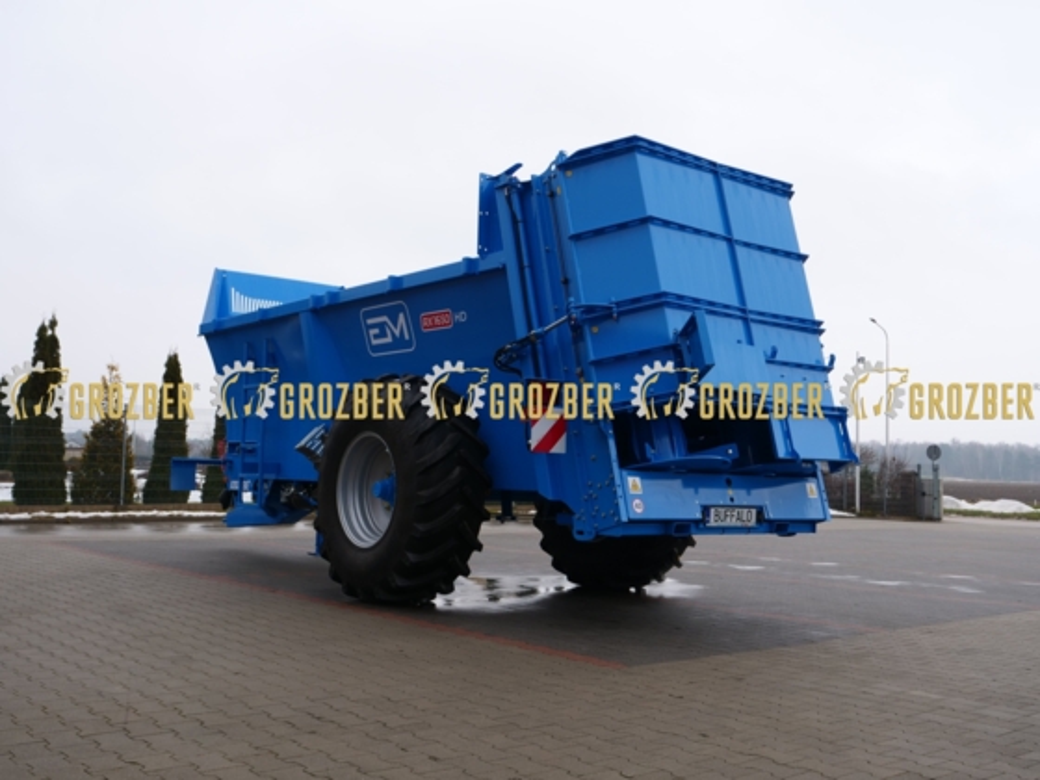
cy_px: 390
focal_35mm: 36
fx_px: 1082
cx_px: 520
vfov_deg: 39.7
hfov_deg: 51.4
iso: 200
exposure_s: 1/200
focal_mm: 18
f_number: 4.5
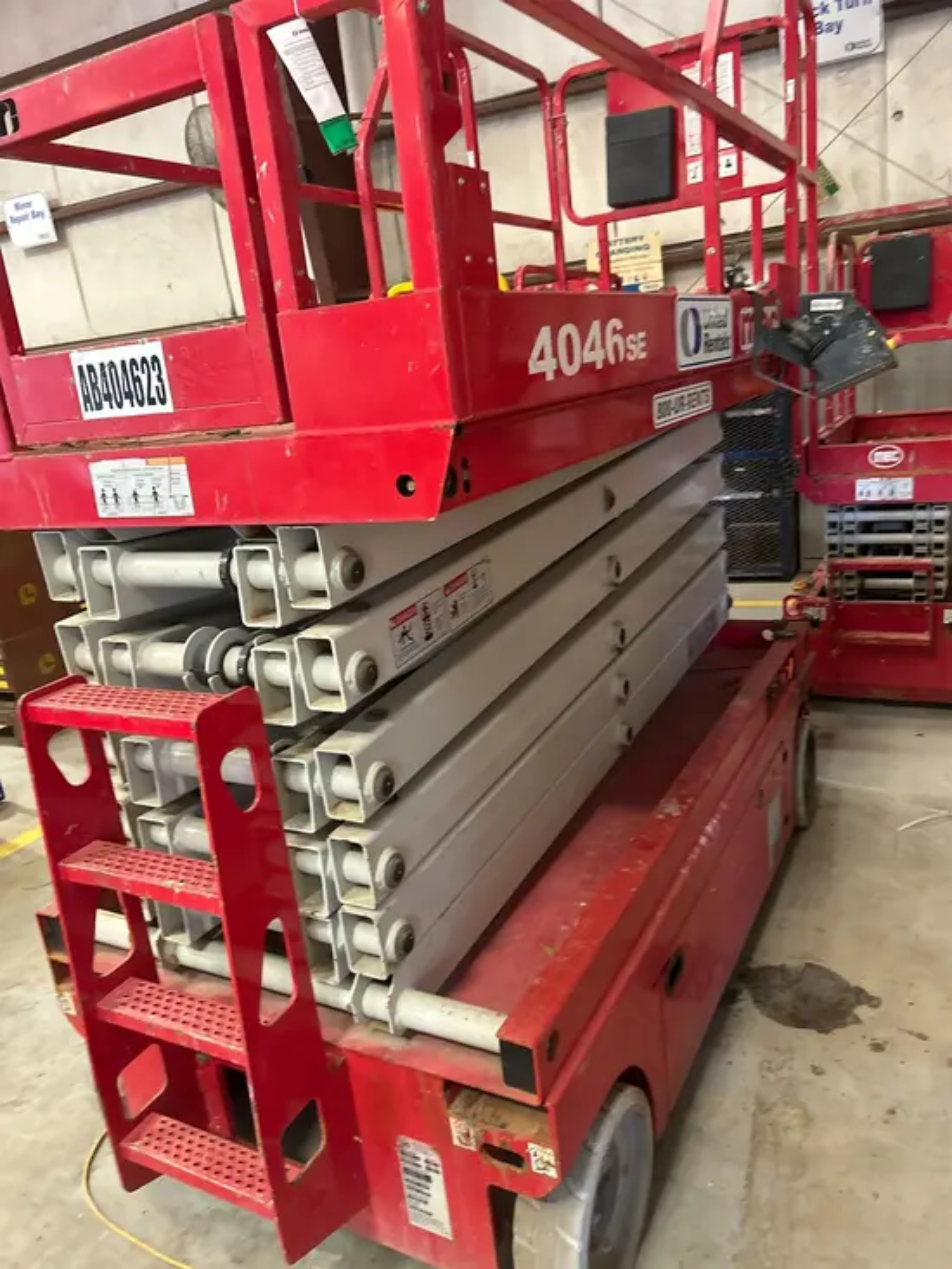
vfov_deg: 67.3
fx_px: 953
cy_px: 634
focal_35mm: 26
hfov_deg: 53.1
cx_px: 476
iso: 400
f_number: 1.5
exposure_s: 1/60
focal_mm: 5.7
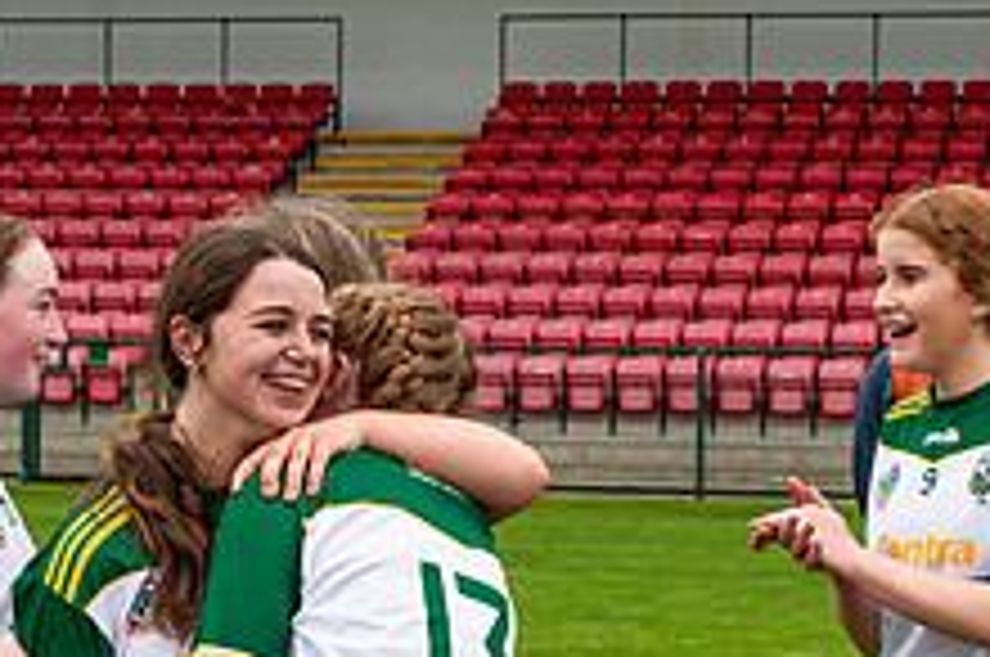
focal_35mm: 139
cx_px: 434
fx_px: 3817
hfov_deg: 14.8
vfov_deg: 9.8
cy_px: 617
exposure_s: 1/200
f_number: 4.5
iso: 250
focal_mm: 44
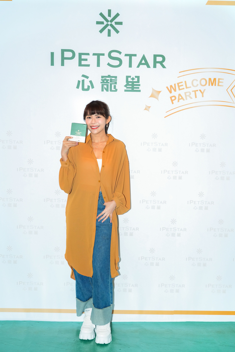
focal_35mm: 44
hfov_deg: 30.5
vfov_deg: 44.5
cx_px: 118
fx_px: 431
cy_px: 176
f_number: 5
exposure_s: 1/200
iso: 1000
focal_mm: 44
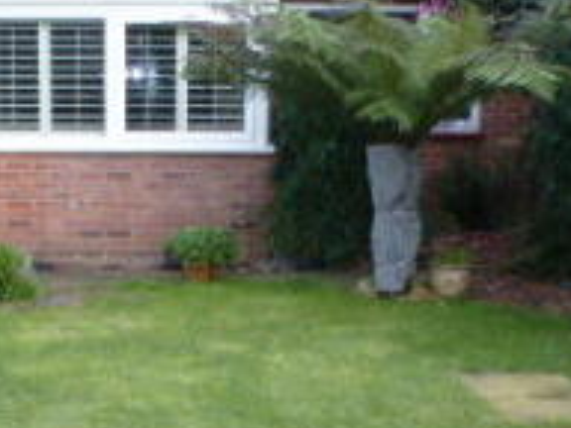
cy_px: 337
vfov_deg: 20.0
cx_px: 141
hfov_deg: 26.3
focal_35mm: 73
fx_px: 1204
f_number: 3.3
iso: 250
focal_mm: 4.3
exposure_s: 1/60
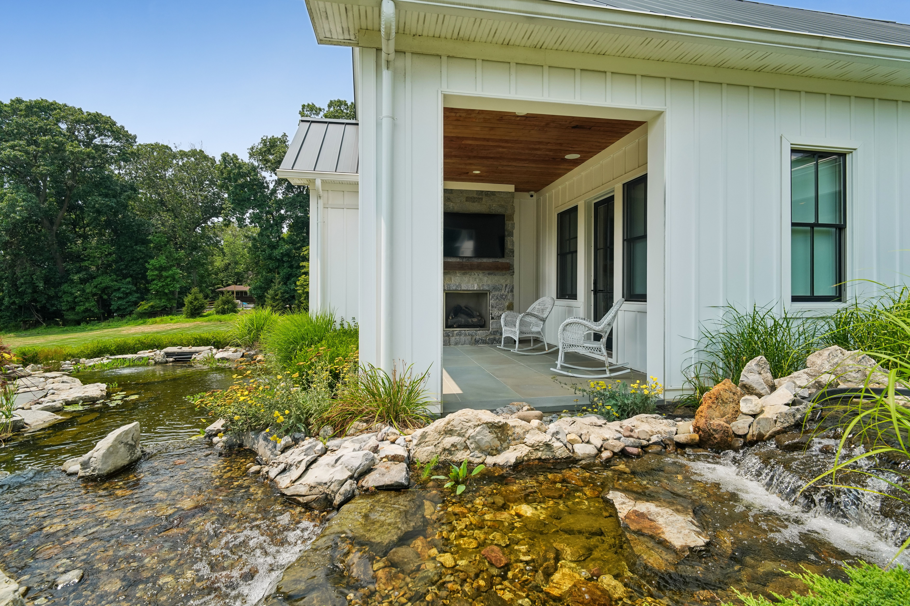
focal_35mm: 16
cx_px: 455
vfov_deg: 73.7
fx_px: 404
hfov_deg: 96.7
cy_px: 303
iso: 400
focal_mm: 16
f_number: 8
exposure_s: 1/500
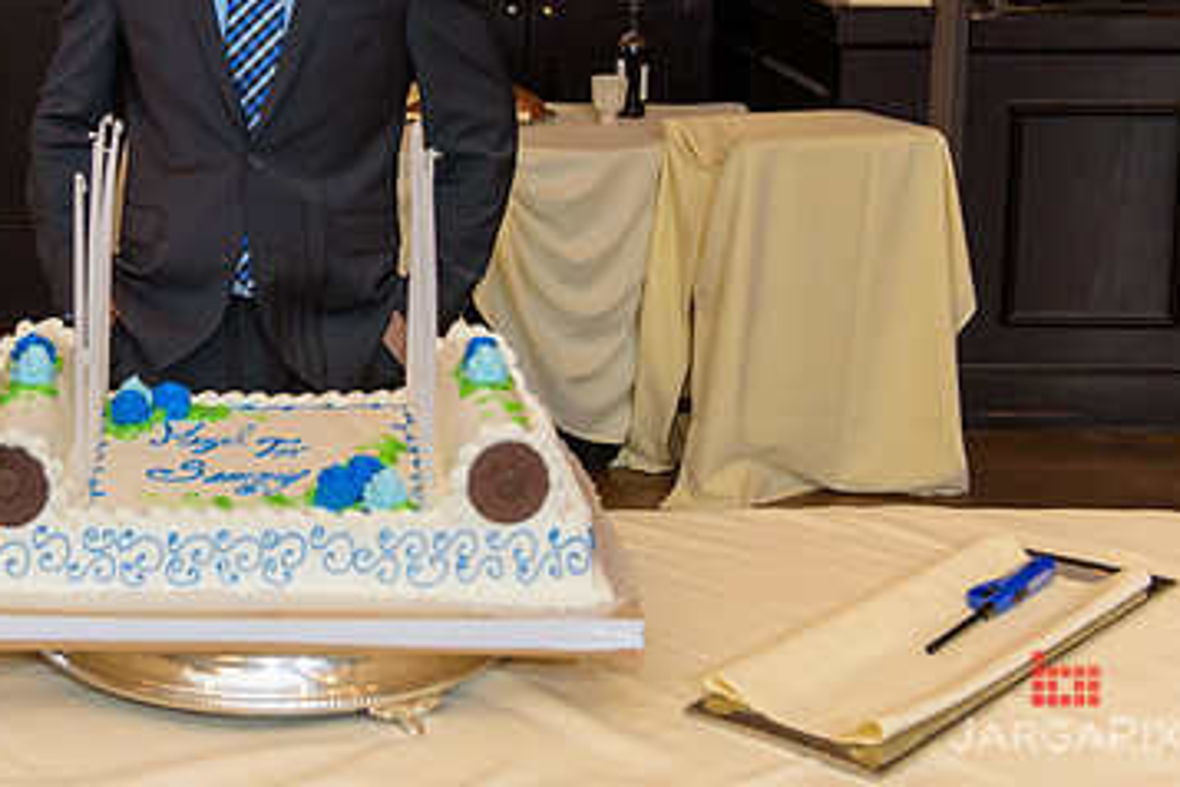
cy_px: 184
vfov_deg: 20.7
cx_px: 307
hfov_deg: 30.5
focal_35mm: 65
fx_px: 2130
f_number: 3.2
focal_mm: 40
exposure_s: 1/125
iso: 1600
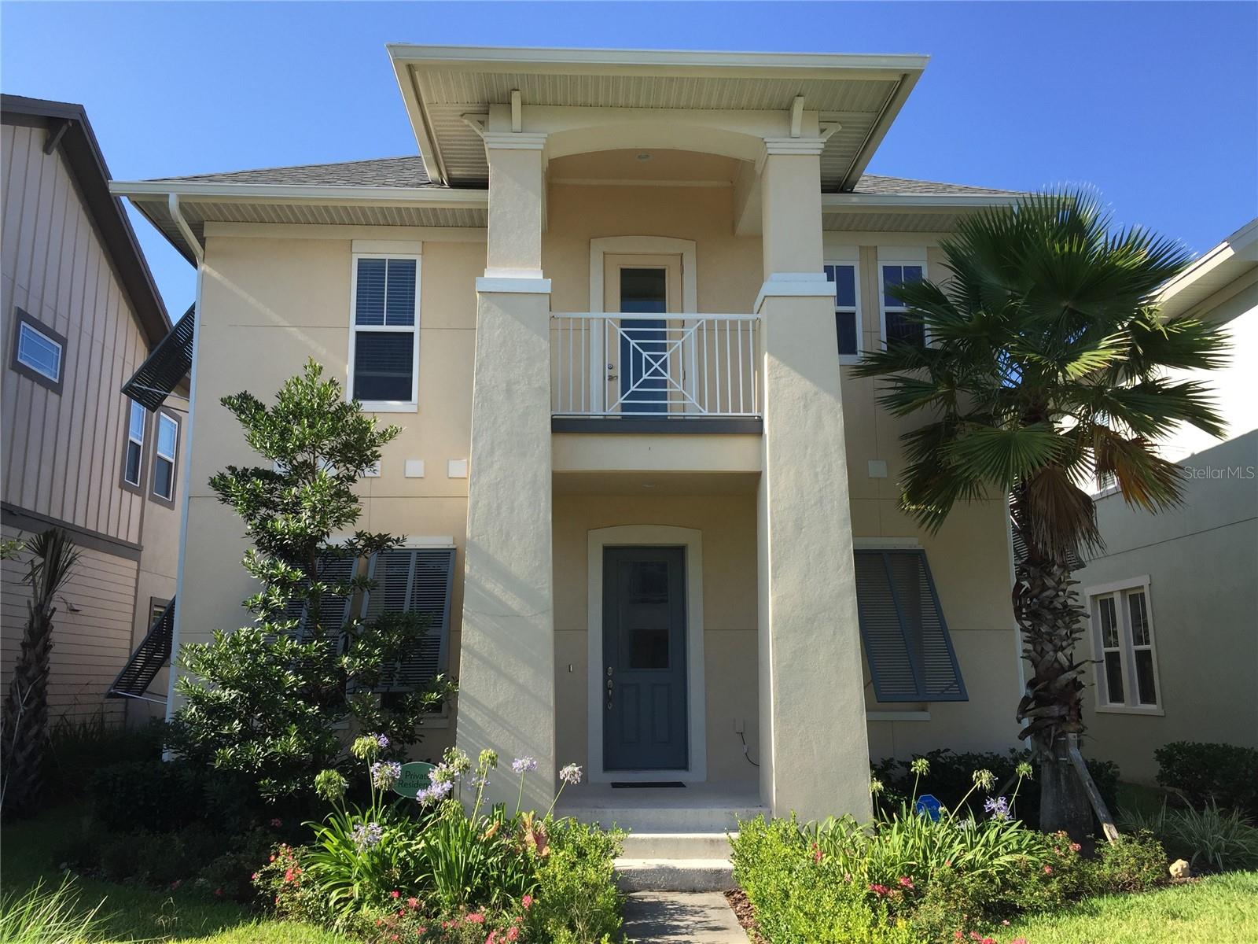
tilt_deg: +11.2
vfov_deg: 48.2
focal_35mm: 29
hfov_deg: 61.7
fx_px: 1054
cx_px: 629
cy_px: 472
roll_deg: -0.6
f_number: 2.2
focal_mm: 4.15
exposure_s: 1/879
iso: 32
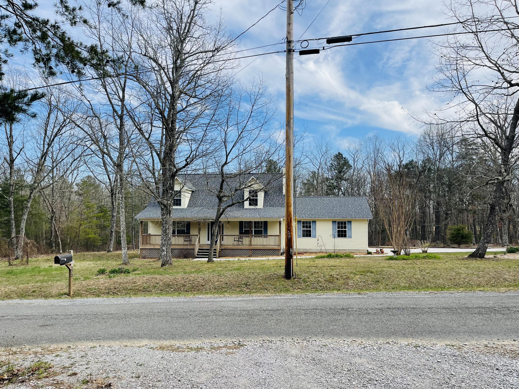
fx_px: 375
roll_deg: -0.1
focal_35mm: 25
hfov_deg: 69.4
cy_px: 194
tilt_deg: +2.6
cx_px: 260
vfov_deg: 54.9
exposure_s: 1/2336
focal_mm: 5.1
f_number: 1.6
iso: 32
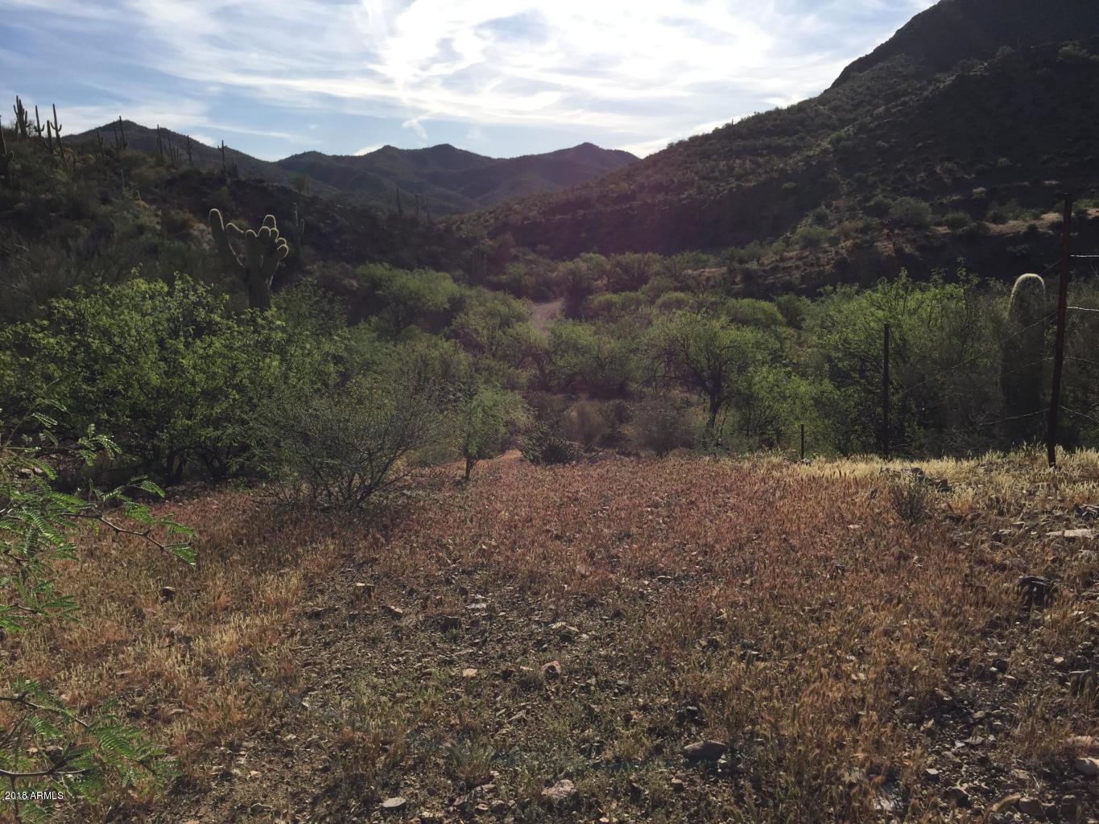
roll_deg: +3.6
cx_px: 550
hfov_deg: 61.7
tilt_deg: -12.1
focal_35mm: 29
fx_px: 921
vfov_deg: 48.2
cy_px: 412
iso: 32
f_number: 2.2
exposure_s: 1/2825
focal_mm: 4.15
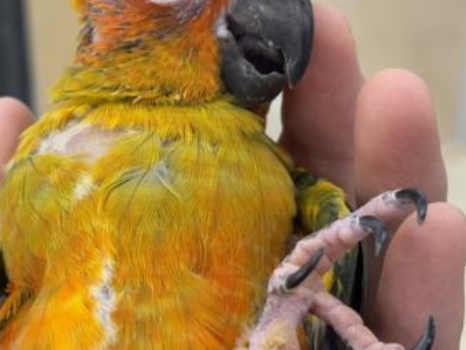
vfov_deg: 15.1
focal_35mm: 98
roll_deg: +3.6
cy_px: 135
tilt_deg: -35.9
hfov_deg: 20.0
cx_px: 166
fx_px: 1319
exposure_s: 1/50
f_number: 1.6
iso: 64
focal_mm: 5.96
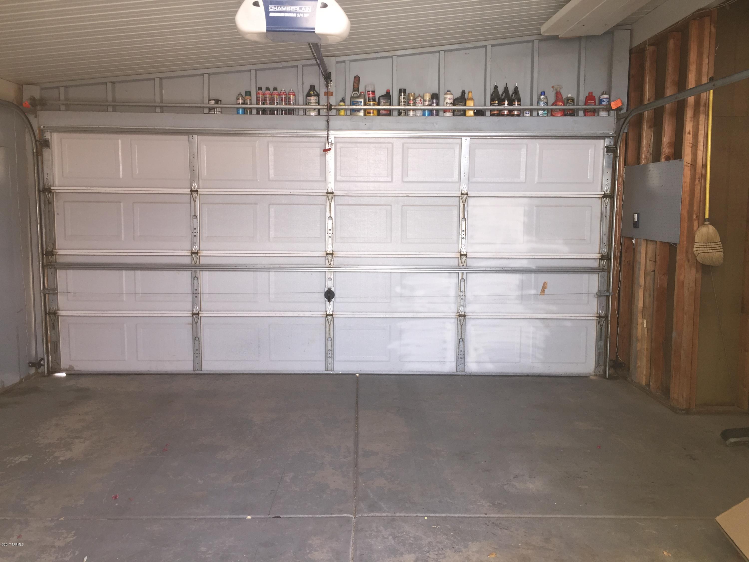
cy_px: 281
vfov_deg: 48.2
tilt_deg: -7.0
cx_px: 374
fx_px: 627
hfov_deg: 61.7
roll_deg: -0.7
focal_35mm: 29
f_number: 2.2
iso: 40
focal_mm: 4.15
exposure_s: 1/50
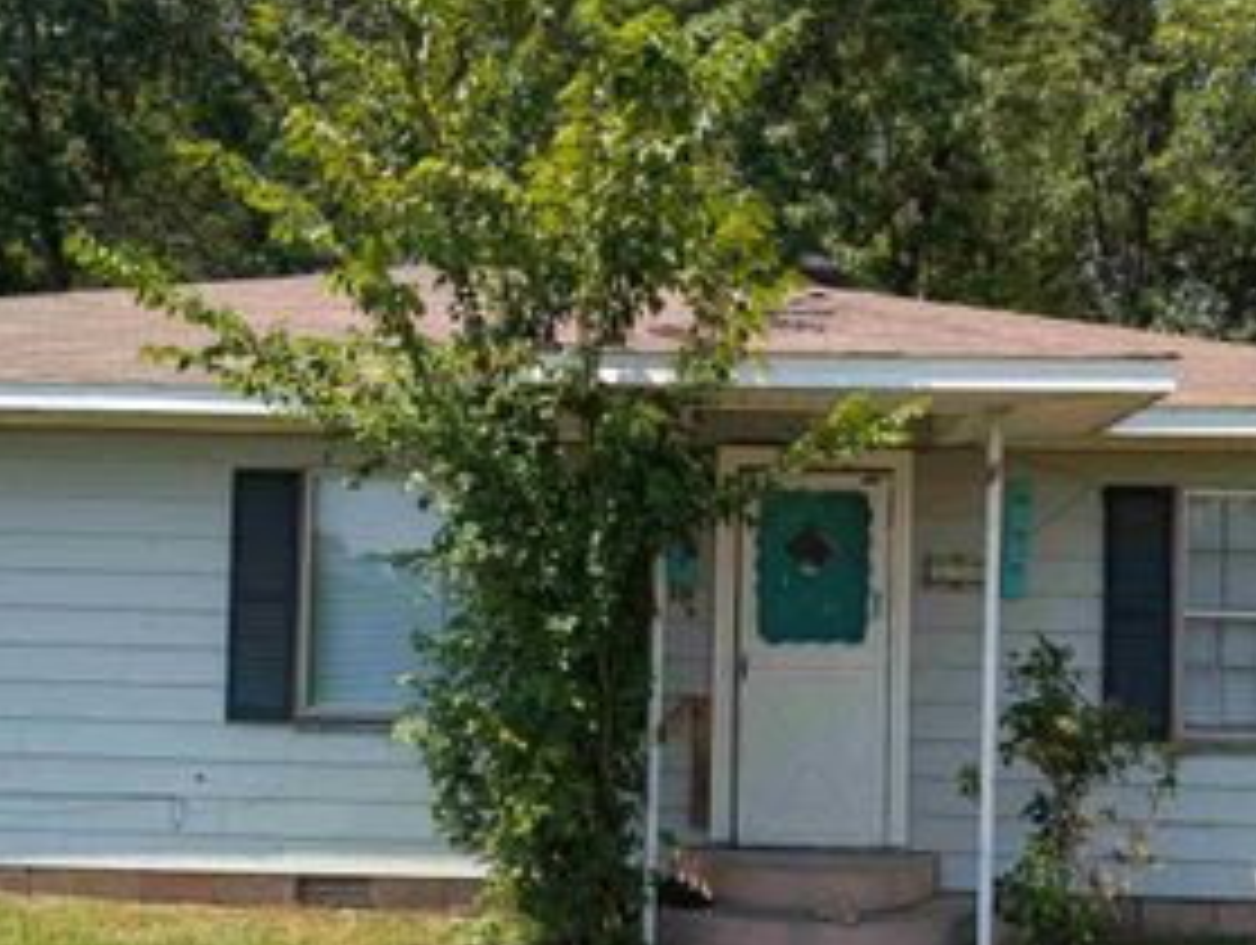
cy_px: 580
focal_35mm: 43
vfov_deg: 33.5
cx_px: 689
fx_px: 1562
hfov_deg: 43.7
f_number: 1.68
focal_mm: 6.9
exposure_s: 1/771
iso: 21
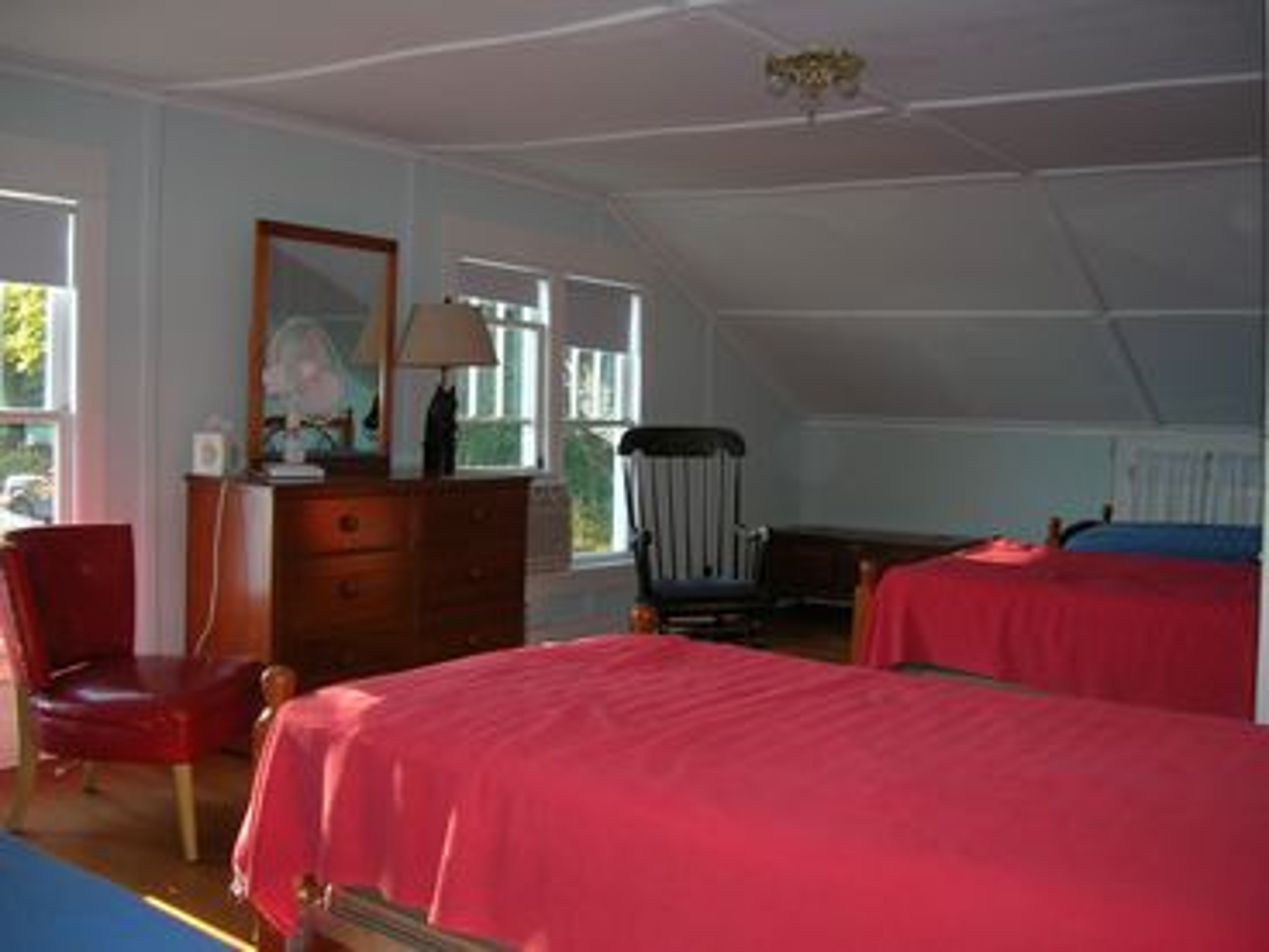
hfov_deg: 54.0
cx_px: 634
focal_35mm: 34
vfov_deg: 41.8
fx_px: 1246
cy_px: 476
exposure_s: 1/60.1
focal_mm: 5.7
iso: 65
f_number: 2.9
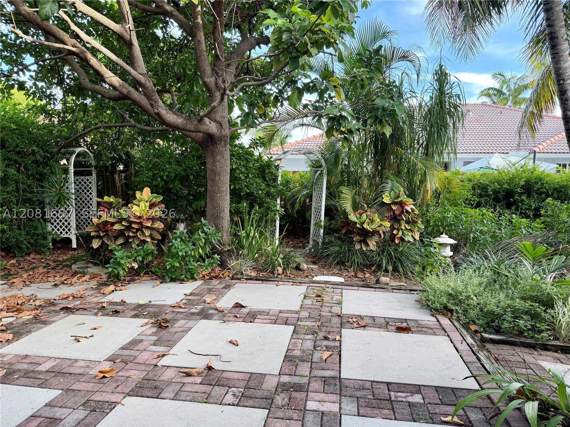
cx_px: 285
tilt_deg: -5.3
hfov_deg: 71.6
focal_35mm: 24
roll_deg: -0.8
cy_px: 214
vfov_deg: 56.8
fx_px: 395
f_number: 1.78
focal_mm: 6.76
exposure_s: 1/182
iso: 100
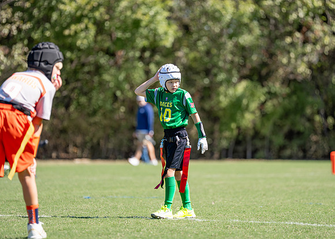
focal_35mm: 194
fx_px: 1847
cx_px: 179
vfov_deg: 7.4
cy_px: 112
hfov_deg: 10.4
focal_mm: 173
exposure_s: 1/2000
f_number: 2.8
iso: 200
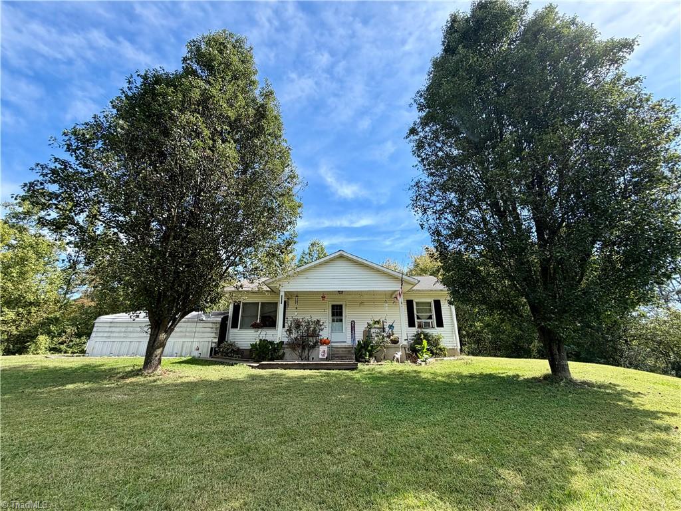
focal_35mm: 14
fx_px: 275
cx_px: 340
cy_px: 256
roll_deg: +1.7
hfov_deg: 102.1
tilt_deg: +19.9
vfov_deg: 85.7
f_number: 2.2
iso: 40
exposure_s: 1/596
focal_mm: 2.22
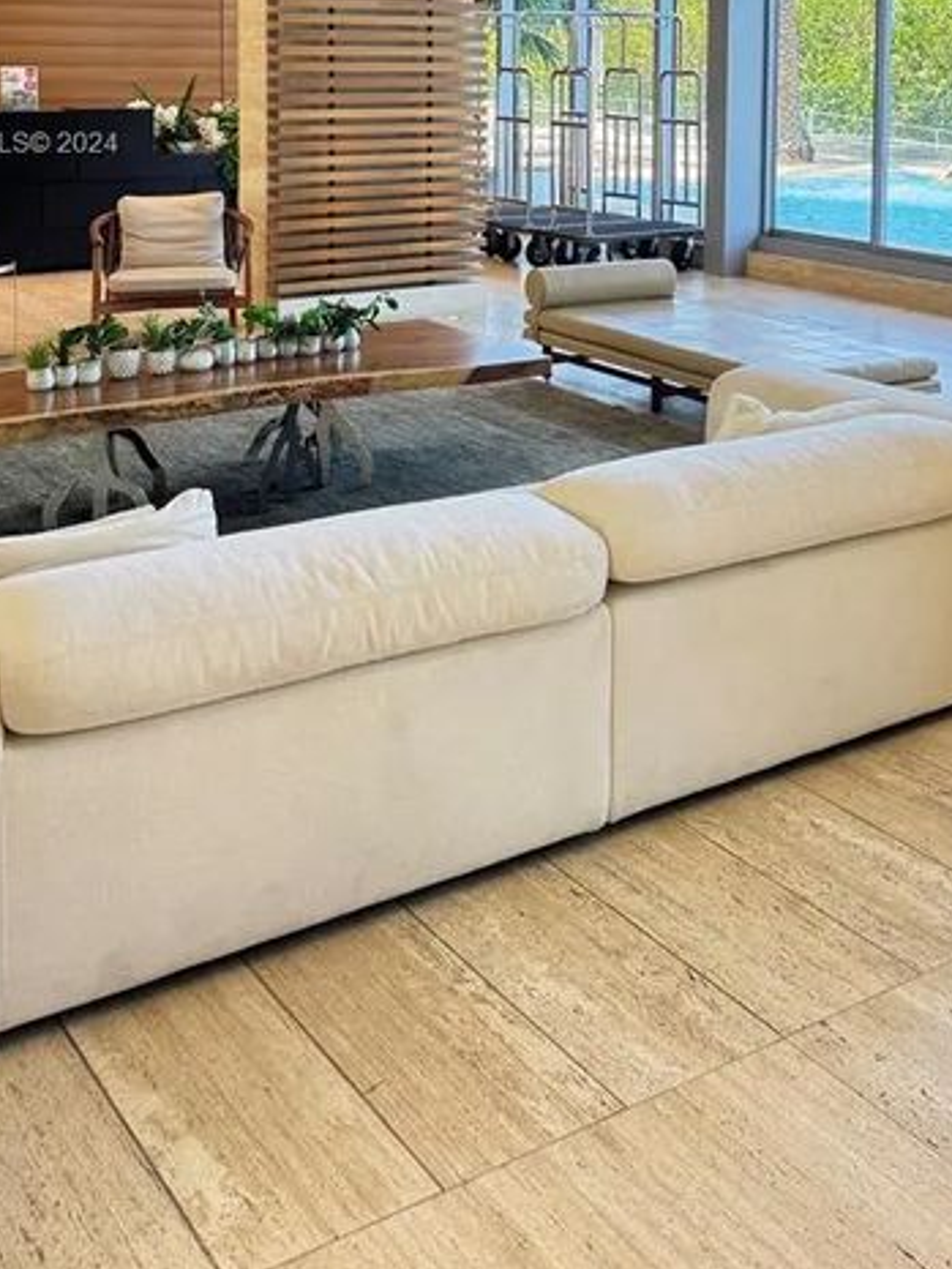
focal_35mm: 44
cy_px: 146
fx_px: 1613
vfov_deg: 40.0
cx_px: 633
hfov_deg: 32.6
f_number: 1.78
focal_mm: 6.76
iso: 160
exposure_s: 1/60
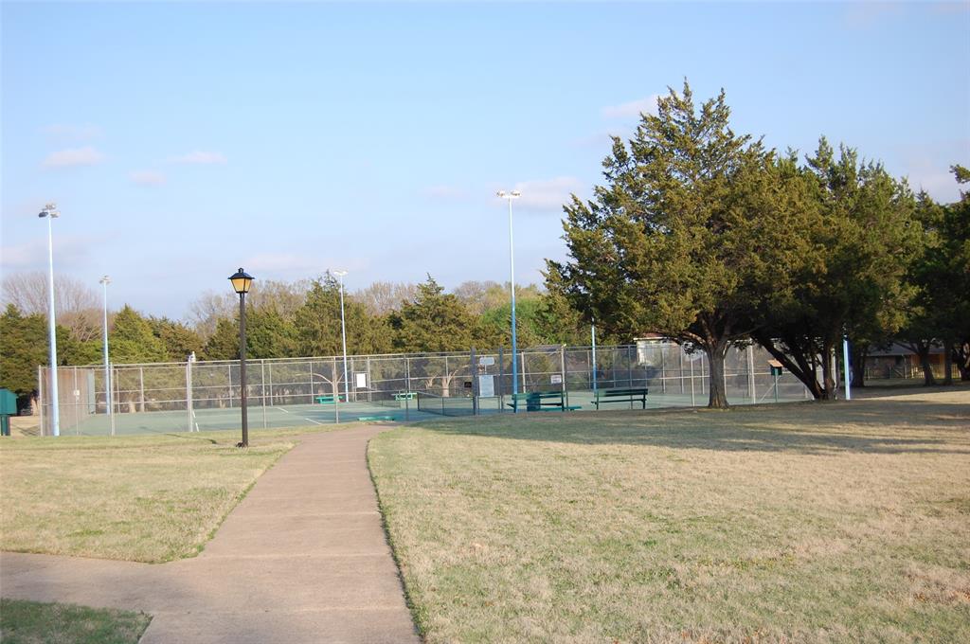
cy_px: 322
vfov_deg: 29.8
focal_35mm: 45
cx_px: 485
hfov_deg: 43.7
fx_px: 1211
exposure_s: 1/500
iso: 200
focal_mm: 30
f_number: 5.6
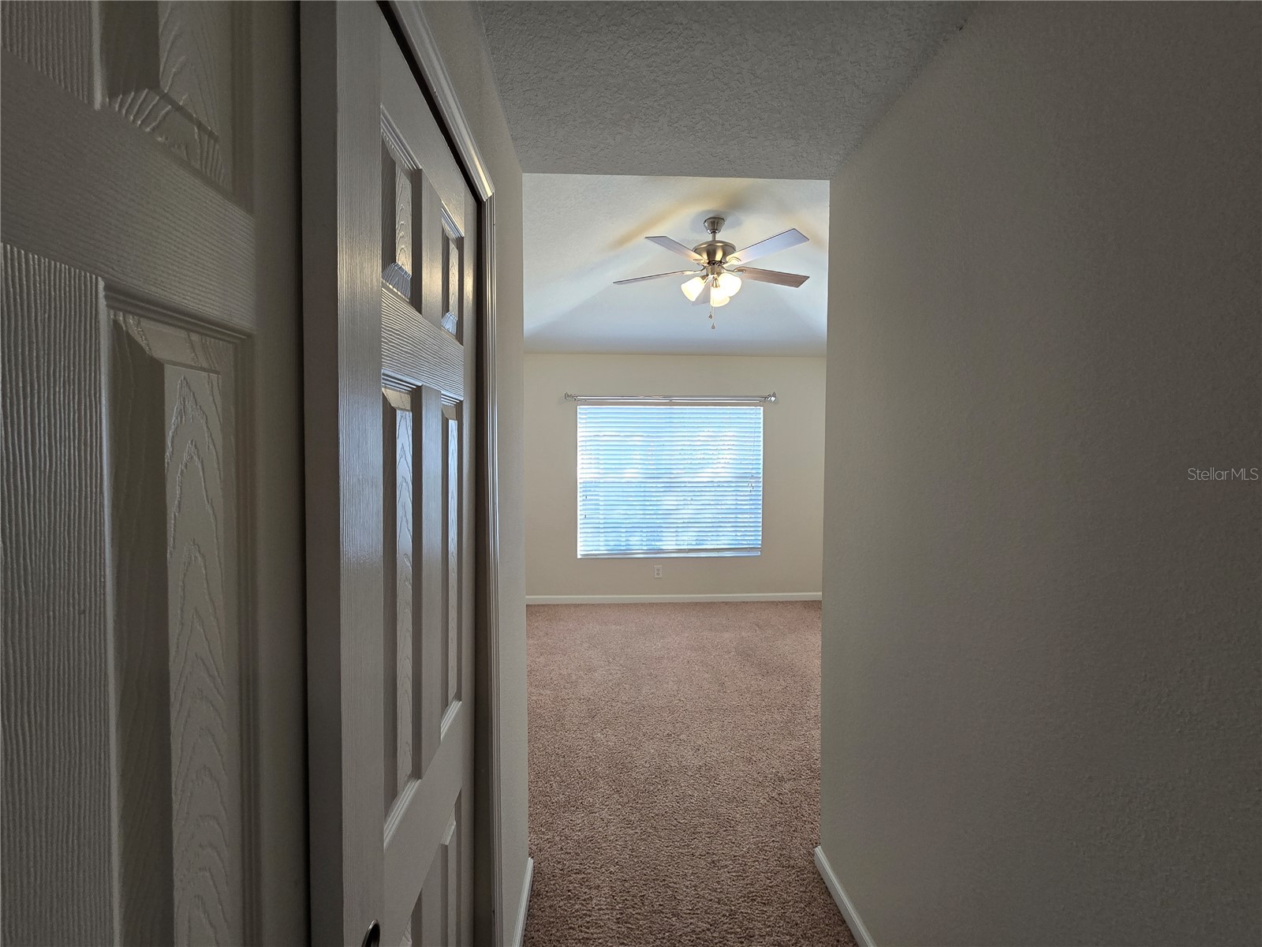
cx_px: 631
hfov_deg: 106.2
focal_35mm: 13
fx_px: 474
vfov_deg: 89.9
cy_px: 474
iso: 100
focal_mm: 2.2
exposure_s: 1/60
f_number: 2.2
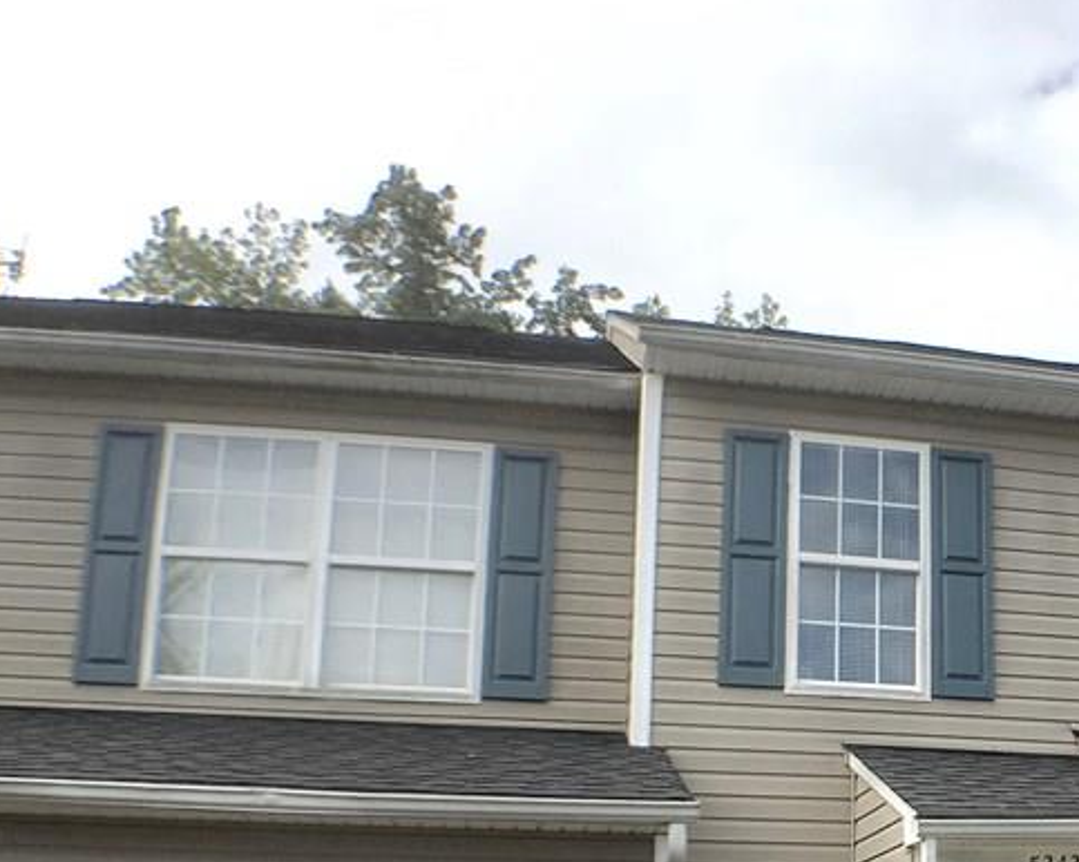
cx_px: 1054
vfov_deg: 24.5
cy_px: 808
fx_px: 1915
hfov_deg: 29.6
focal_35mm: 60
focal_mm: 4.15
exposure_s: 1/1131
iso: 25
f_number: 2.2
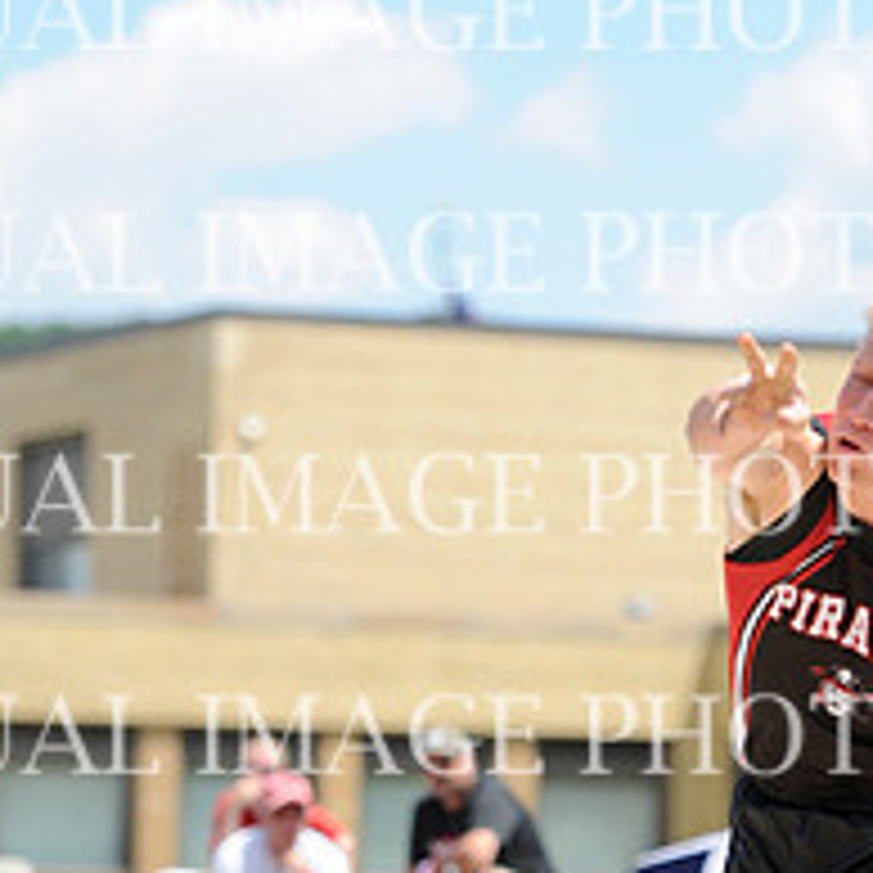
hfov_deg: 6.1
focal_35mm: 285
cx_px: 549
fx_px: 8132
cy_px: 612
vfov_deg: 6.1
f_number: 2.8
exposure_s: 1/2500
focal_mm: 112
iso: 250
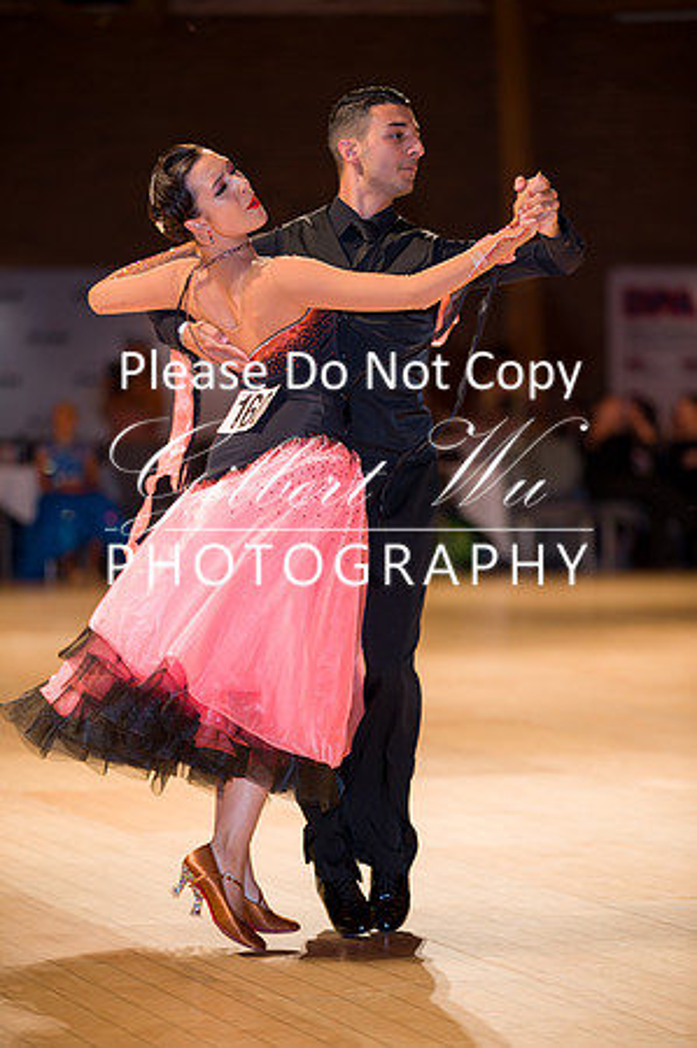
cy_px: 524
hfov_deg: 10.1
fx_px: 3929
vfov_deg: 15.2
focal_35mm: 135
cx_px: 348
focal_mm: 135
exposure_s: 1/250
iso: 800
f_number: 2.8
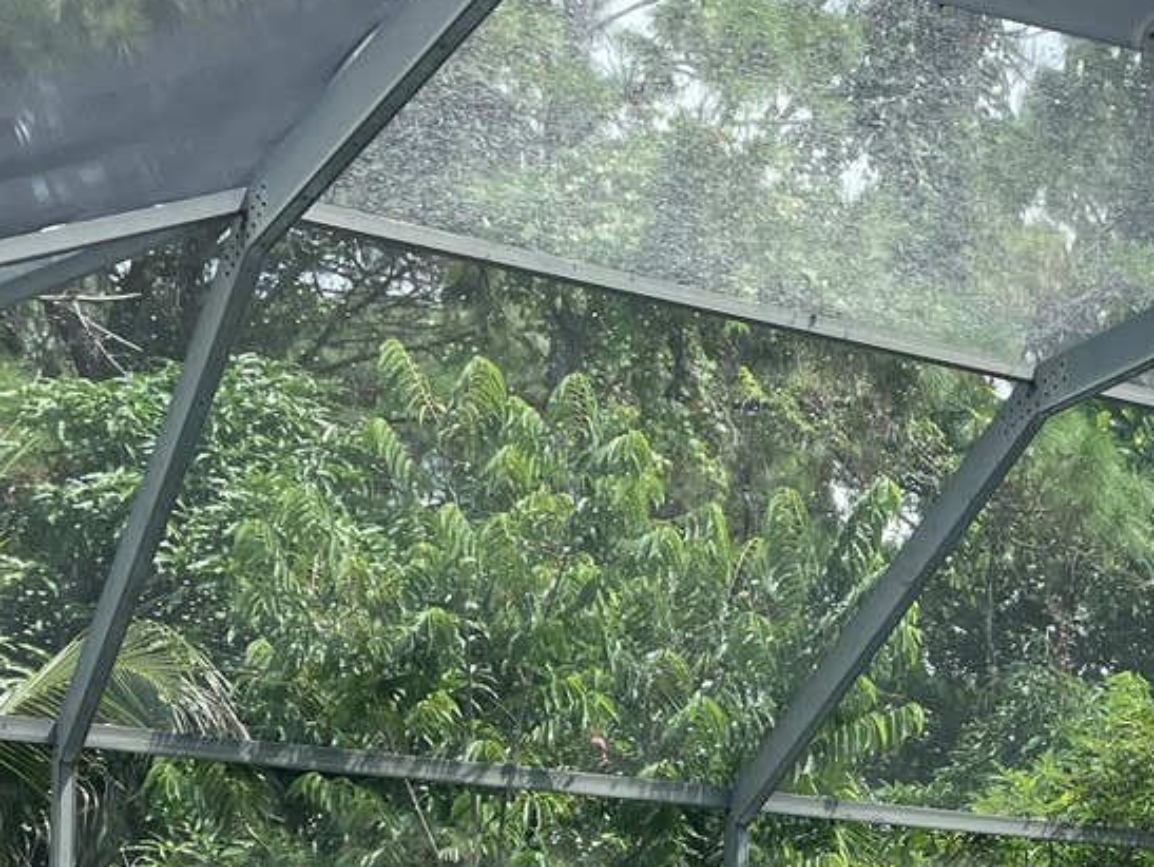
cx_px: 1264
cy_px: 1048
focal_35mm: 76
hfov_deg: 24.0
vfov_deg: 18.4
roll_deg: +0.4
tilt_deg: +1.2
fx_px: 2535
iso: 32
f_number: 1.6
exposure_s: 1/910
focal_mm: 4.2
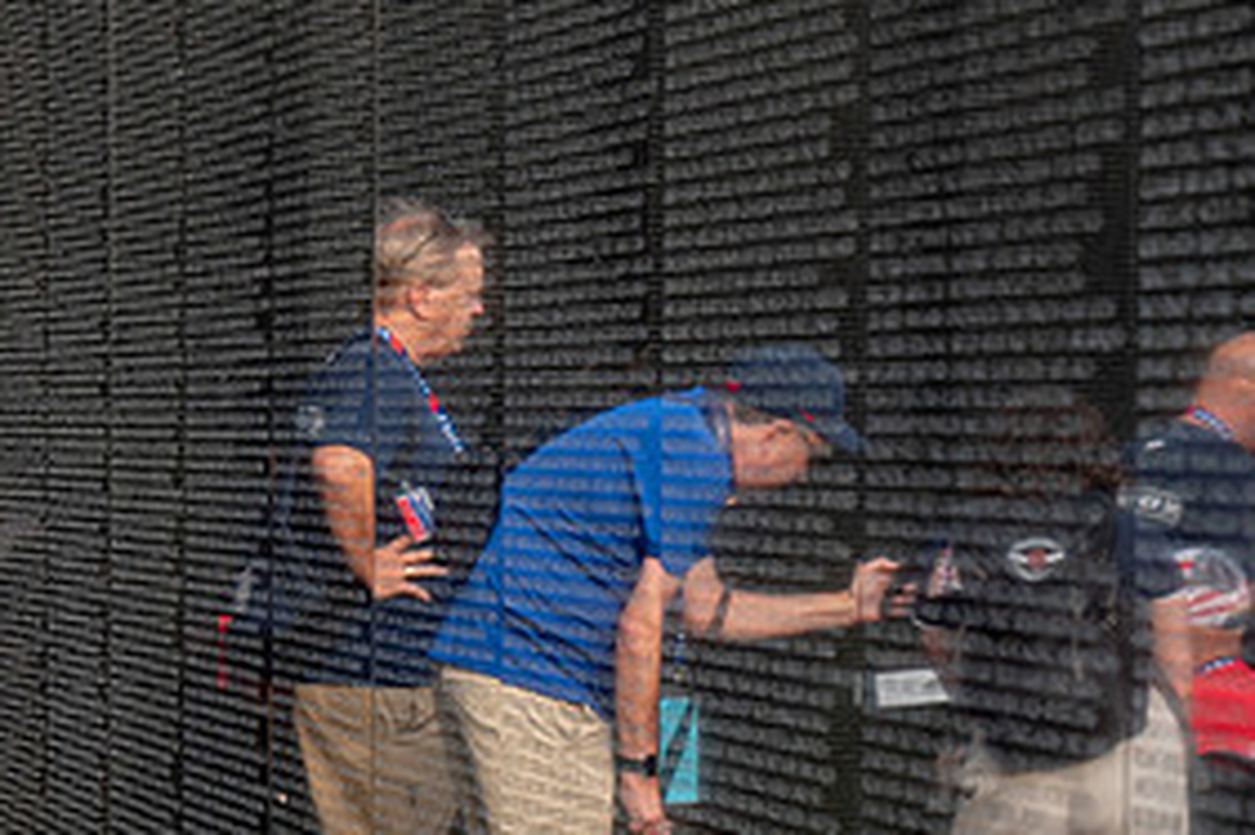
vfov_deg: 5.7
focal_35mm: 239
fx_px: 8327
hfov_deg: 8.6
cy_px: 755
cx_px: 1131
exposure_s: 1/160
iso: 200
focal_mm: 70
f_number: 5
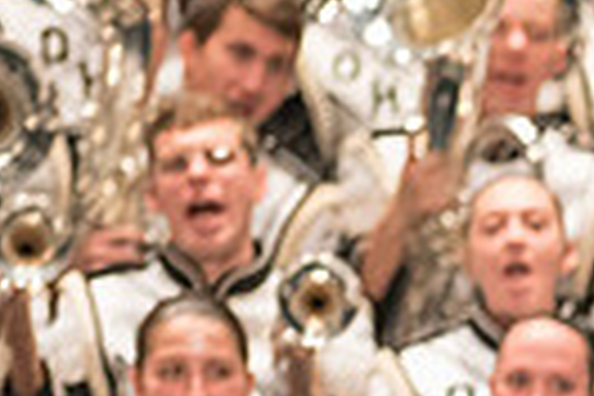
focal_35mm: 1321
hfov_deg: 1.6
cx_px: 1192
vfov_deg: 1.0
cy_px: 704
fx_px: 21795
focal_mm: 300
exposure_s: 1/500
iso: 4000
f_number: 2.8
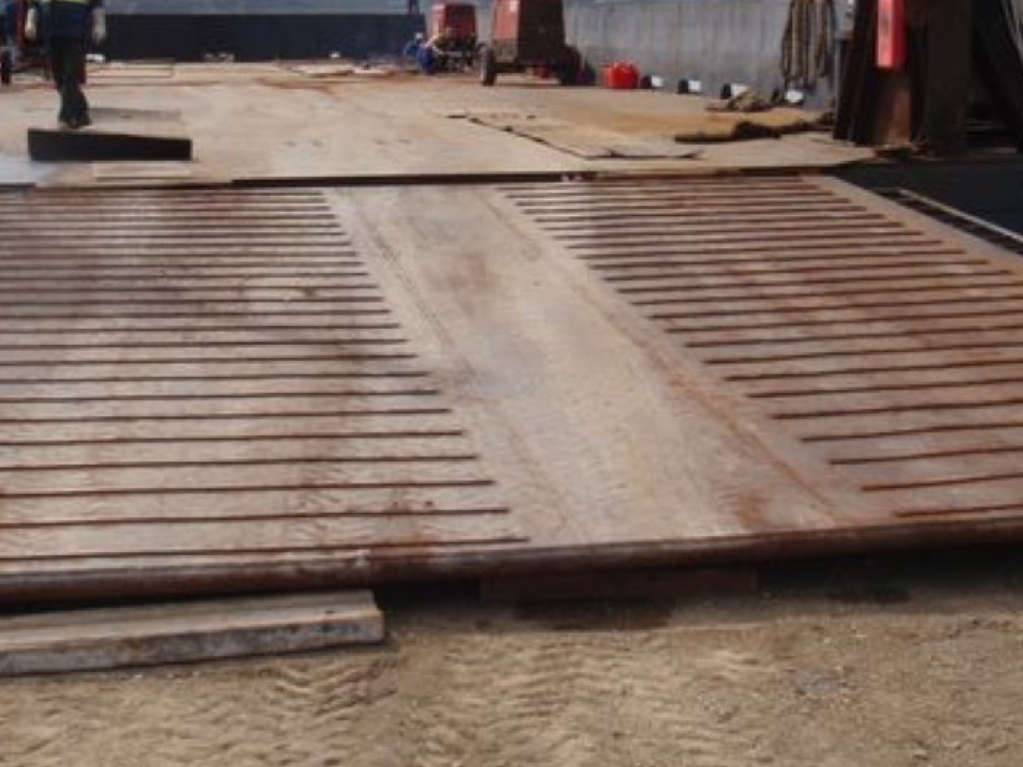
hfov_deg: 34.3
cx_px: 526
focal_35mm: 56
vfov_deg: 26.0
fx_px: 1655
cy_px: 267
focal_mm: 5
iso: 64
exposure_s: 1/500
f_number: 5
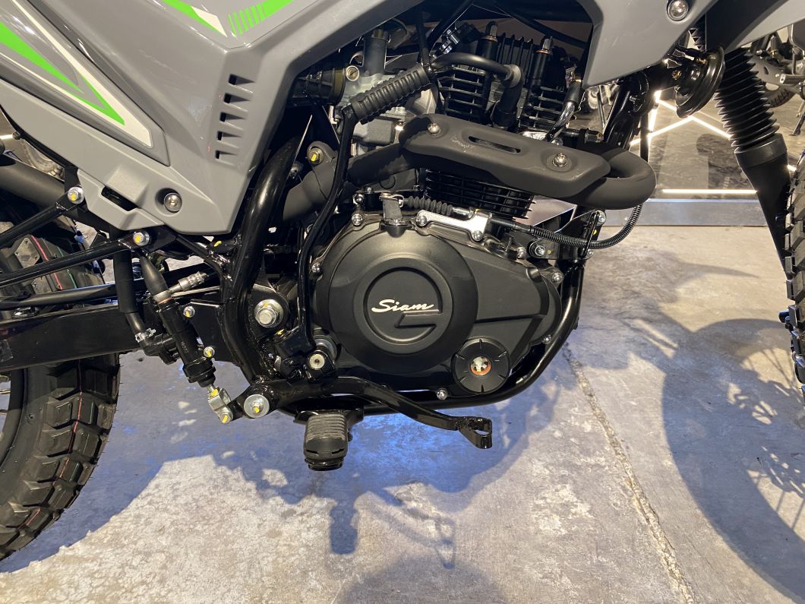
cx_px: 402
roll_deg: -0.3
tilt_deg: -28.4
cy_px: 302
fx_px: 605
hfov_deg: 67.3
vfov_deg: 53.1
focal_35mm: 26
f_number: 1.8
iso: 250
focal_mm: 4.25
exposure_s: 1/50
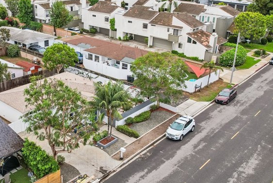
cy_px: 87
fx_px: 303
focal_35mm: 40
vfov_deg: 33.4
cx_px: 85
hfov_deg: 47.4
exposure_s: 1/1250
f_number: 2.8
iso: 120
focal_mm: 8.4
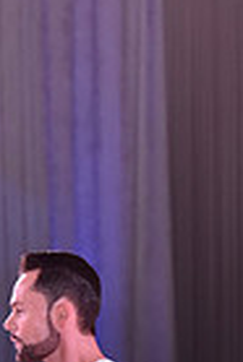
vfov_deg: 4.2
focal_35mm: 485
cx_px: -85
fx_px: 4898
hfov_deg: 2.8
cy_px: 680
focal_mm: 116
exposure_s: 1/160
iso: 1600
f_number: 5
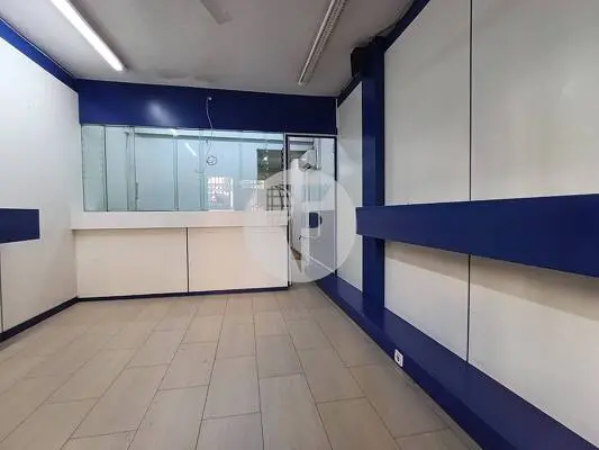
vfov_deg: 81.8
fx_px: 260
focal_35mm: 15
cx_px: 300
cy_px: 225
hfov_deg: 98.2
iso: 320
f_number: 2.2
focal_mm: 1.65
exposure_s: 1/100
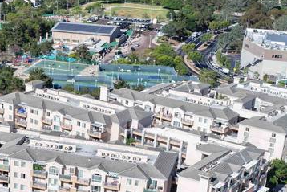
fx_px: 638
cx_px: -36
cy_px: 149
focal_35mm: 80
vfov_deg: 17.0
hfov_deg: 23.6
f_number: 2.8
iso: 250
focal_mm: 14.45
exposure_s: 1/2000
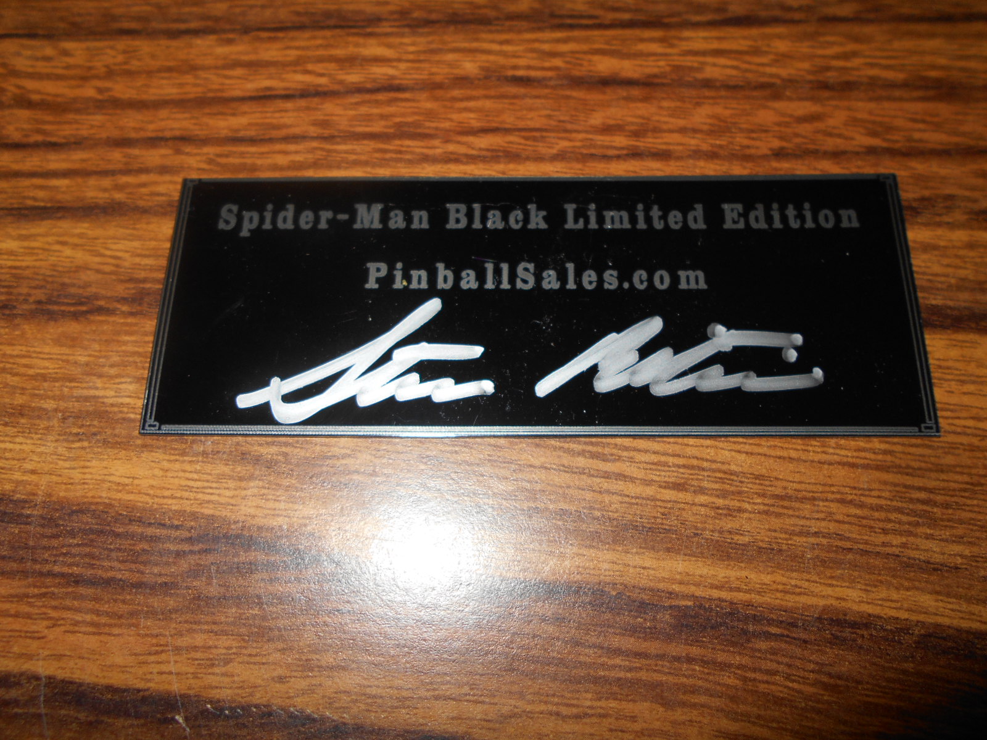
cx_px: 494
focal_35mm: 26
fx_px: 741
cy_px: 370
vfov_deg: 53.1
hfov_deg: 67.3
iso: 80
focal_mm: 4.6
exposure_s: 1/25
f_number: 8
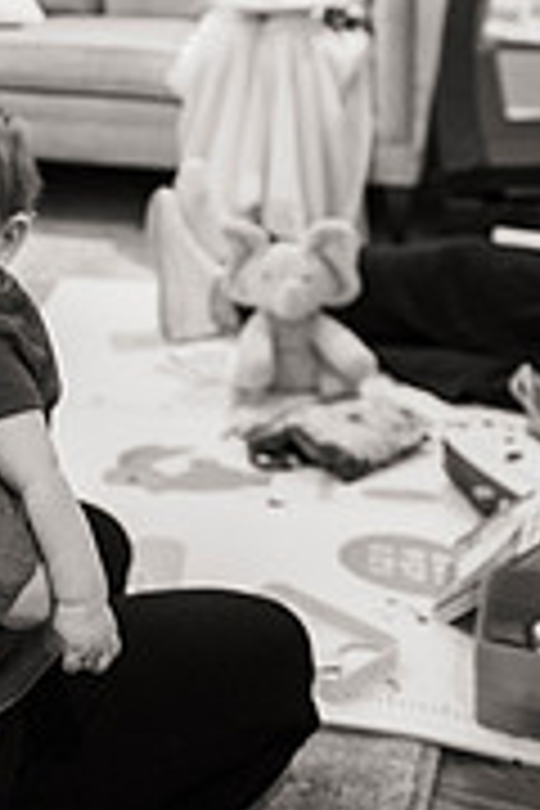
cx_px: -72
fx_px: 1462
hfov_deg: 19.9
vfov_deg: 29.1
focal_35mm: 65
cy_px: 18
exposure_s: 1/80
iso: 1000
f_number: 2.8
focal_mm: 26
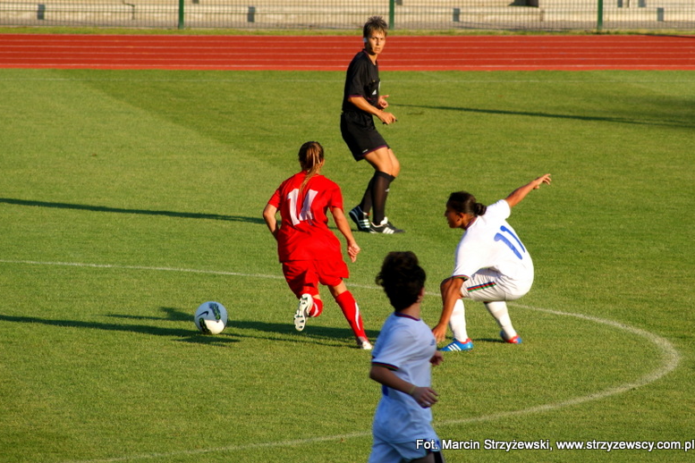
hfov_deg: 6.7
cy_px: 228
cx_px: 355
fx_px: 5965
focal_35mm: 309
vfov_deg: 4.4
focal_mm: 200
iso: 100
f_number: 6.3
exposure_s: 1/320
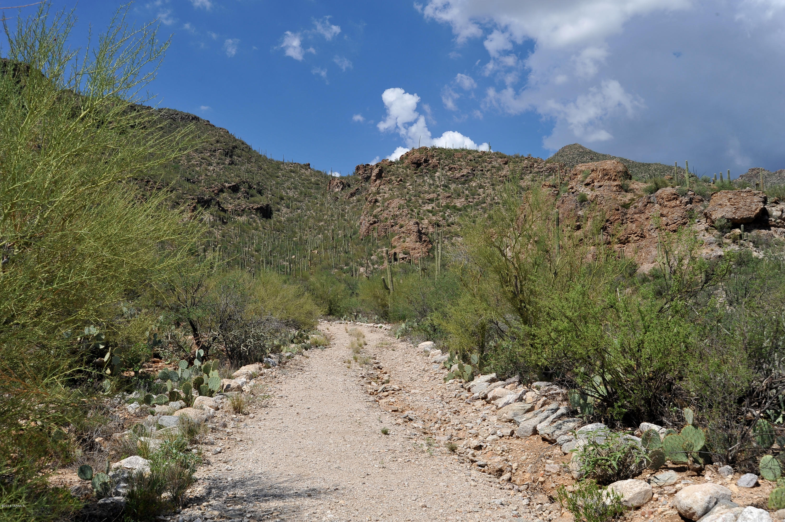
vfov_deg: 37.8
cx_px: 392
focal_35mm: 35
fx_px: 763
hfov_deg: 54.5
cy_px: 261
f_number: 13
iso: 250
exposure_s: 1/320
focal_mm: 35
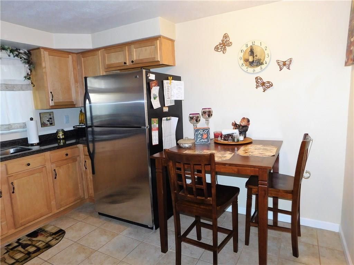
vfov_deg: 58.9
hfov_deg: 73.9
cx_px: 177
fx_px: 235
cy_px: 132
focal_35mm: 23
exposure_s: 1/30
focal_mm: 4
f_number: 3
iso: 200
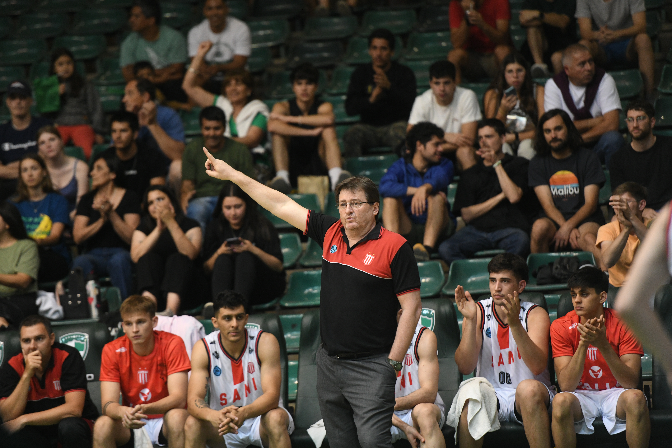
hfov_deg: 10.3
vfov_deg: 6.9
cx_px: 336
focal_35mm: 200
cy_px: 224
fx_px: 3733
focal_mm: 200
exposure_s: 1/400
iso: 2500
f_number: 2.8
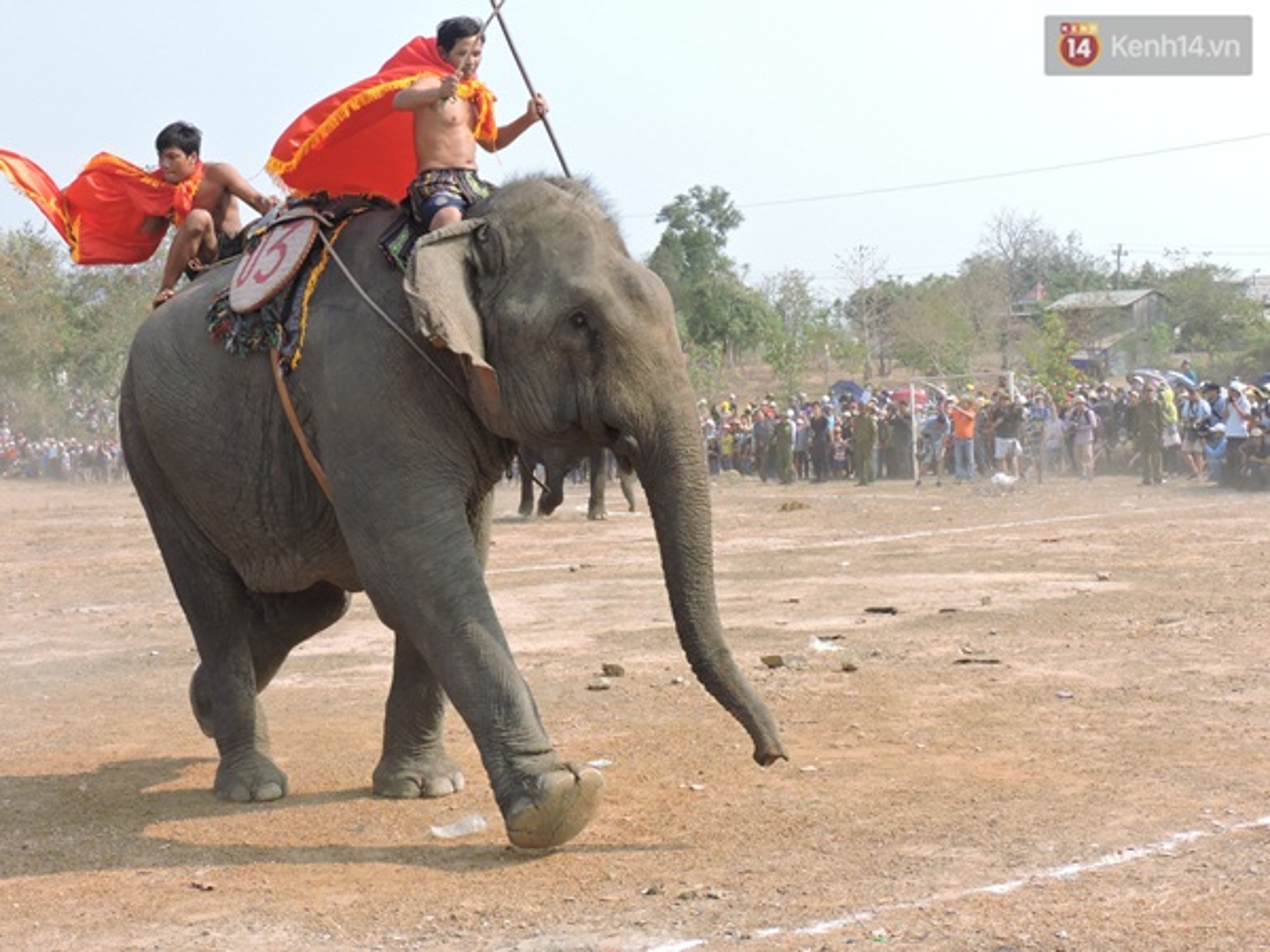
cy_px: 476
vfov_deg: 24.4
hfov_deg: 32.2
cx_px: 635
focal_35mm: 60
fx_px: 2201
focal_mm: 10.7
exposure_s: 1/1000
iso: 400
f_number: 5.3
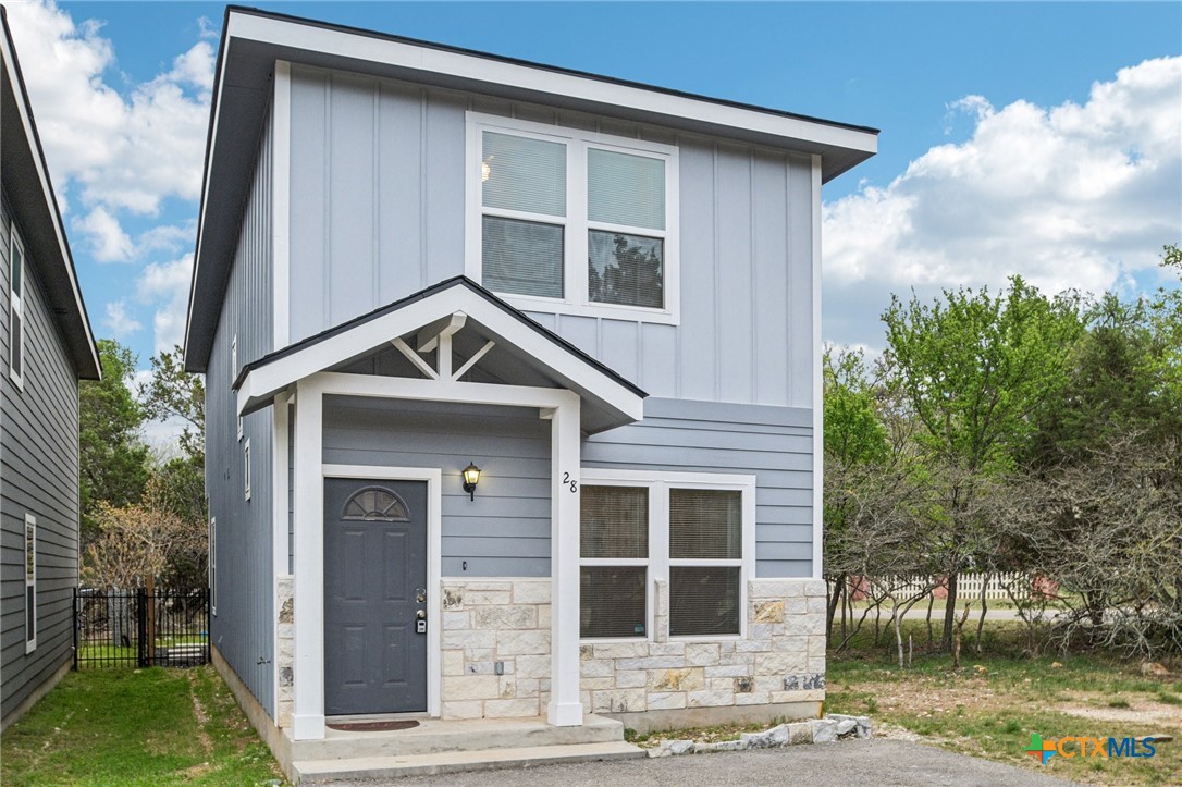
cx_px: 591
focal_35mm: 30
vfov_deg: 43.6
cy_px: 394
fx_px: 985
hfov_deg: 62.0
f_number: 8
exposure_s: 1/160
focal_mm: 20
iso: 400
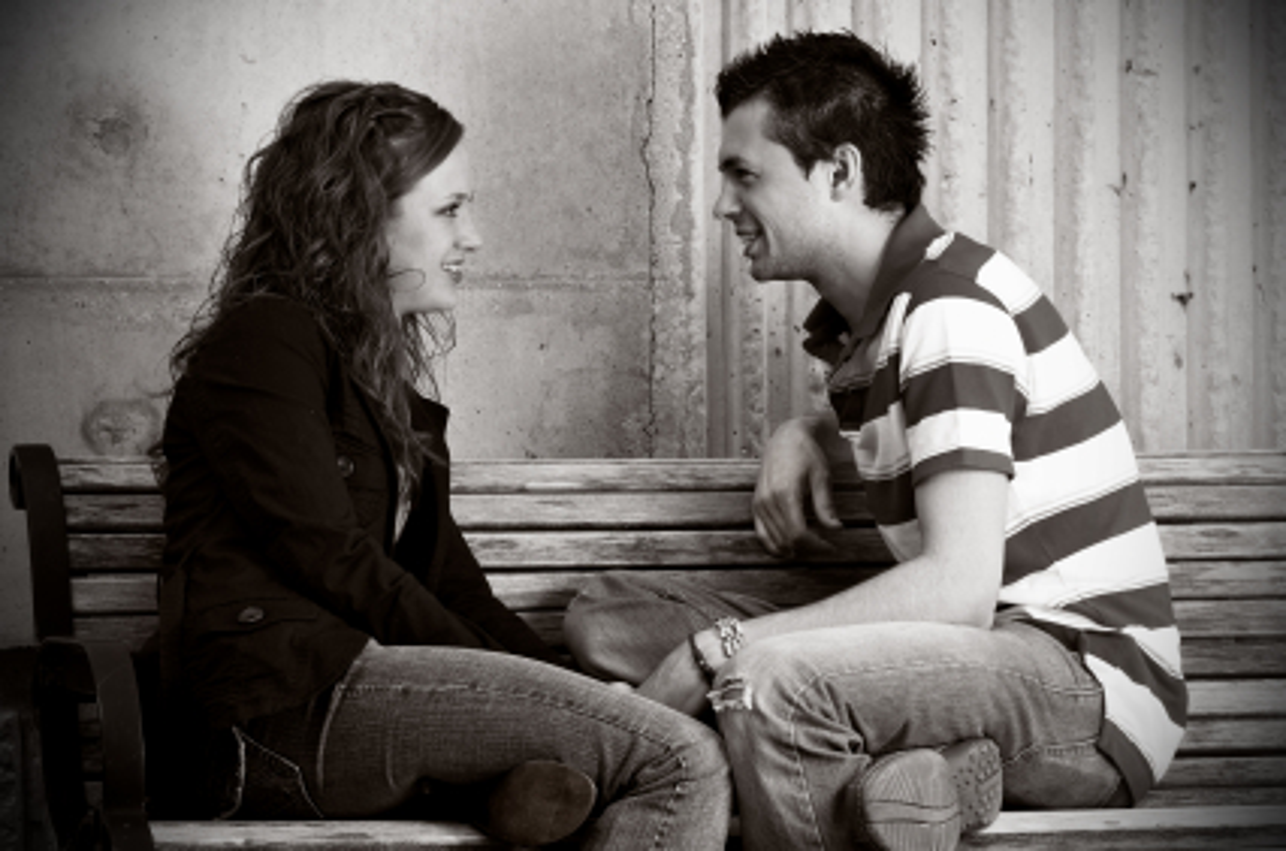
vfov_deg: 8.7
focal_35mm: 158
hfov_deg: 13.1
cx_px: 643
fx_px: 5614
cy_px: 426
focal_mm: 105
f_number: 10
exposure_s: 1/125
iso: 400
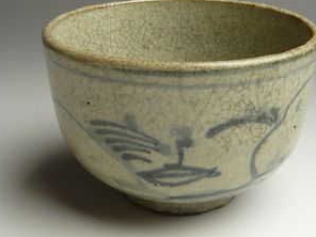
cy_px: 79
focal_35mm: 70
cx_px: 196
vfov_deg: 20.9
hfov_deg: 27.7
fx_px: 639
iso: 100
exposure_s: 1/40
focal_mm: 4.8
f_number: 2.8
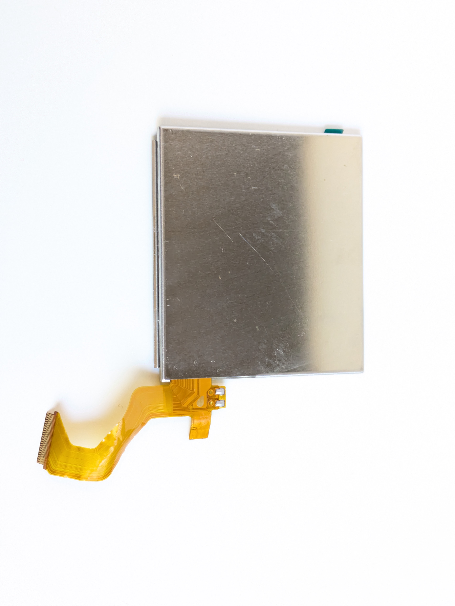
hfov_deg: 28.6
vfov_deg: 37.5
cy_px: 303
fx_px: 893
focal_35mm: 51
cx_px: 228
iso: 461
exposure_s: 1/50
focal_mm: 5.43
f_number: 1.89
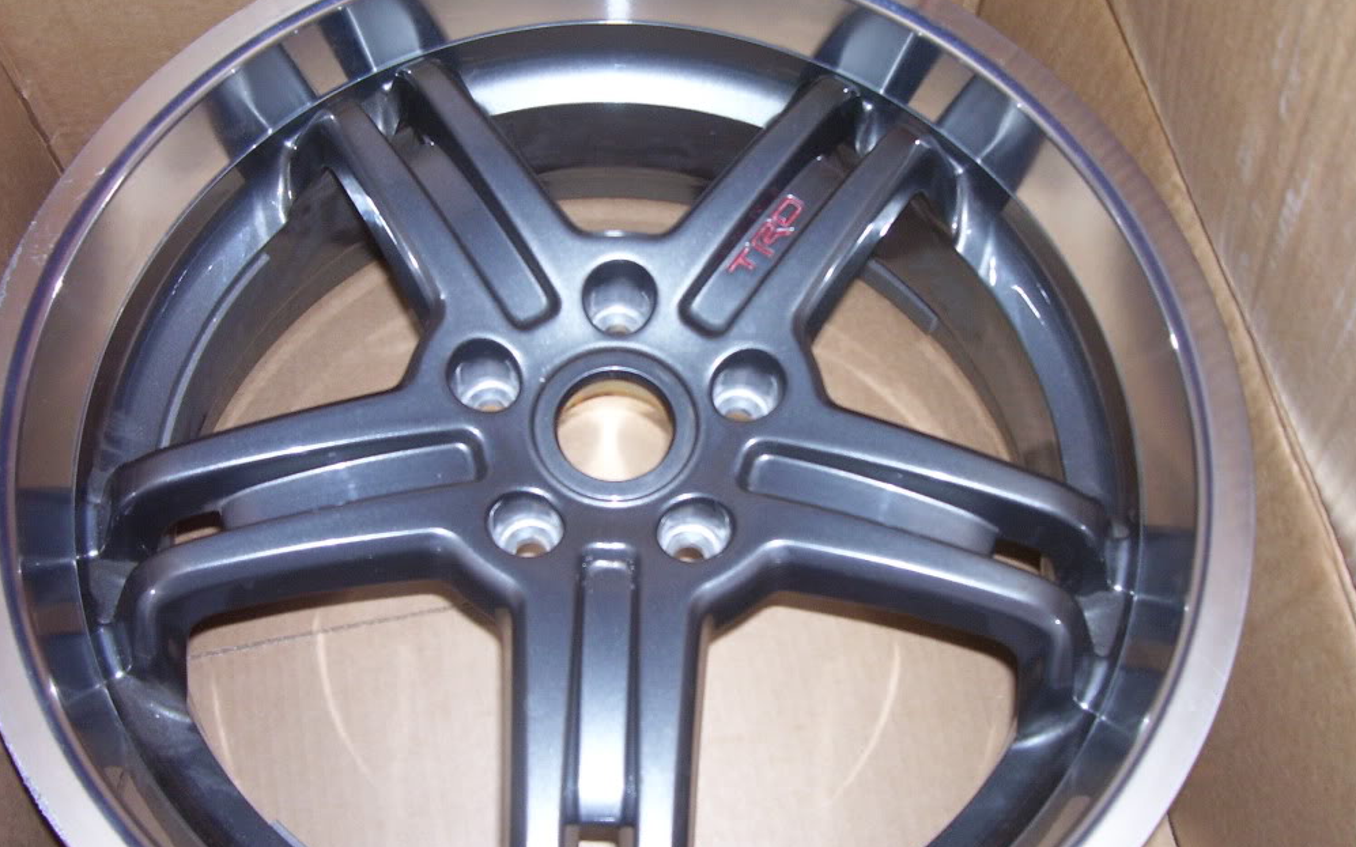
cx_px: 669
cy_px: 439
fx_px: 1367
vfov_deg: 34.4
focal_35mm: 37
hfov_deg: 52.8
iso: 125
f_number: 2.7
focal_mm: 5.6
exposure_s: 1/2
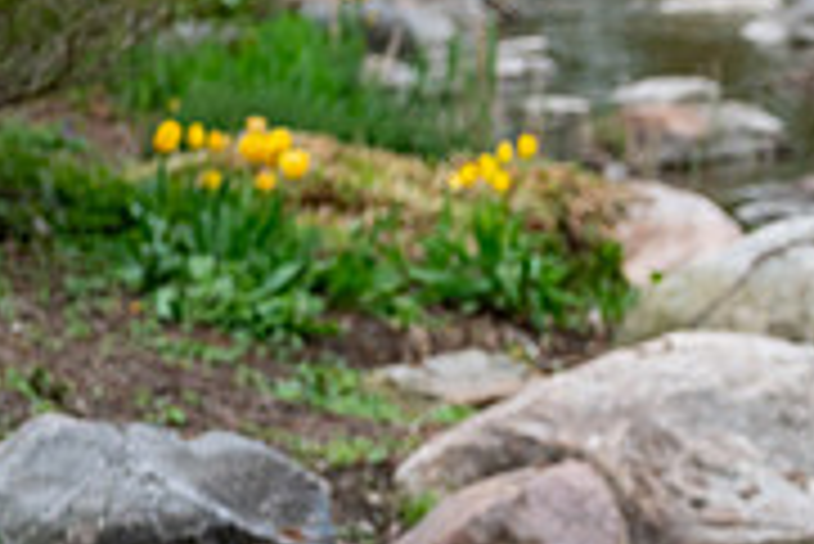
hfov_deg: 5.9
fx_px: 7762
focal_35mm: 343
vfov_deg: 4.0
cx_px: 1174
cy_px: 375
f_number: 2.8
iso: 250
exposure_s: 1/320
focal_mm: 71.5
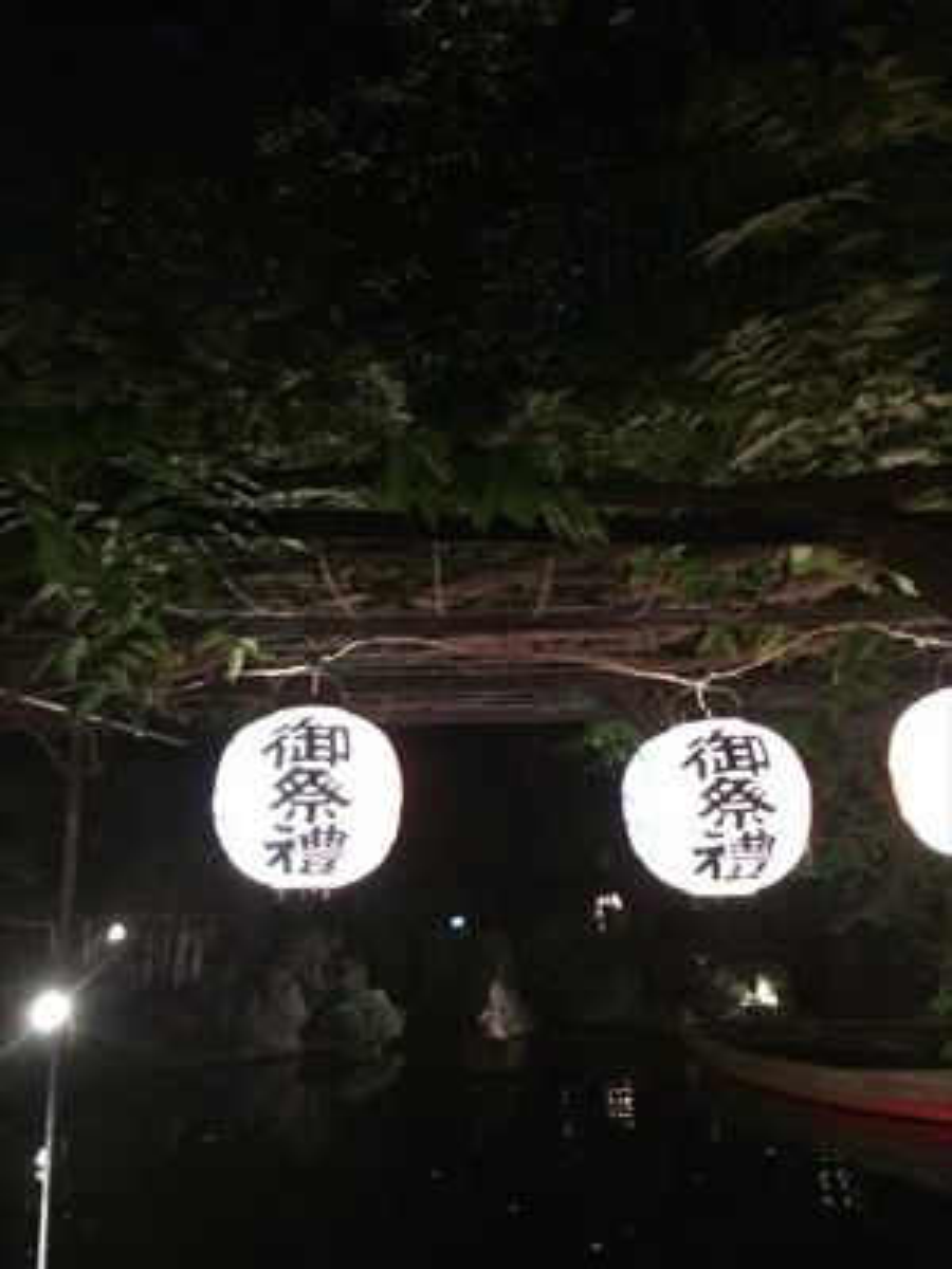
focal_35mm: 29
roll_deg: +3.1
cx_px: 476
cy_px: 634
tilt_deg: +12.6
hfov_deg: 48.2
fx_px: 1063
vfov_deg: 61.7
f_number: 2.2
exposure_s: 1/15
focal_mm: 4.15
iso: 500
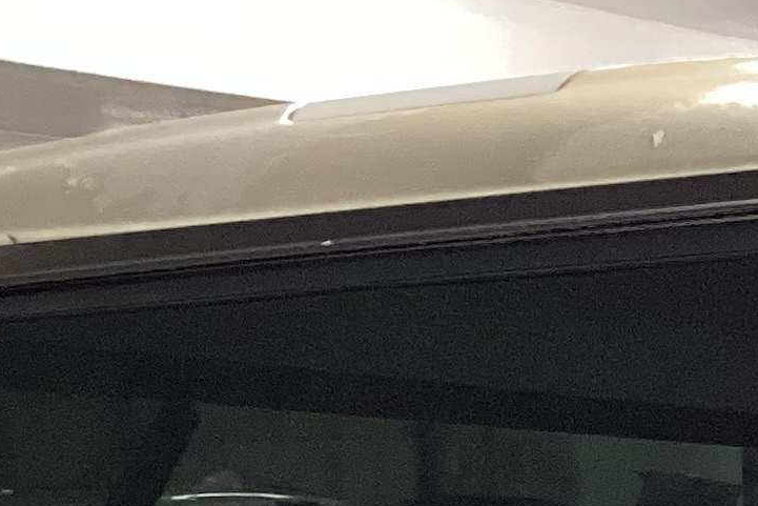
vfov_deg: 8.5
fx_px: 3075
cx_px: 945
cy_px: 1243
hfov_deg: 13.6
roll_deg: +0.7
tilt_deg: -15.2
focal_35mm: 146
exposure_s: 1/60
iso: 250
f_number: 2.4
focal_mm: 3.3
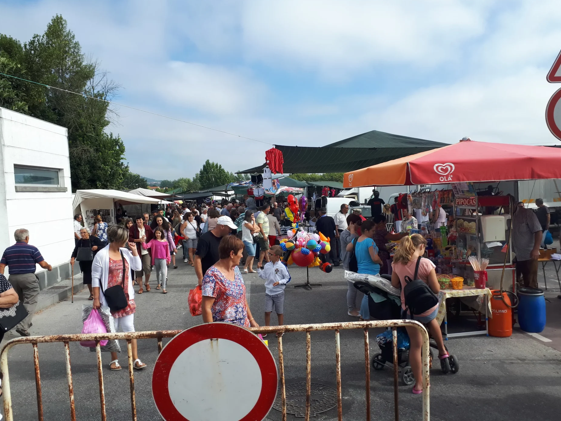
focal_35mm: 28
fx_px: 454
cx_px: 279
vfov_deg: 49.8
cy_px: 205
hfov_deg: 63.4
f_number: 1.9
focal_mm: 3.6
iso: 40
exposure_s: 1/1190
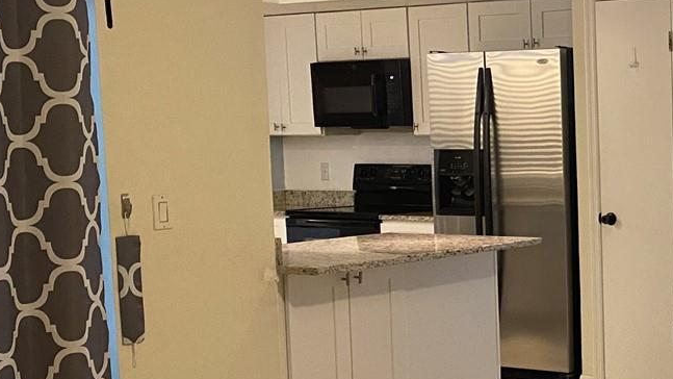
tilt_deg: -6.6
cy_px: 286
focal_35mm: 70
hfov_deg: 27.6
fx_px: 1249
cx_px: 735
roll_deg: +0.7
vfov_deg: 17.1
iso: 320
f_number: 1.8
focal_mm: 4.25
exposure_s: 1/60
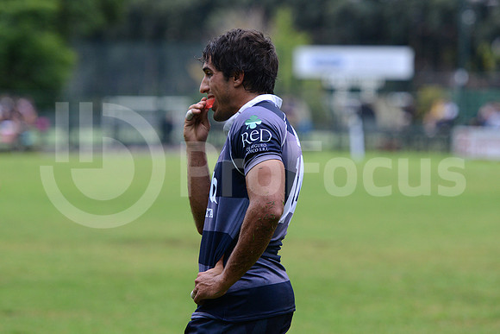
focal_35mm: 200
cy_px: 167
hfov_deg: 10.3
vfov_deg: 6.9
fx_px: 2778
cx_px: 250
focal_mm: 200
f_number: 4
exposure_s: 1/500
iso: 1250
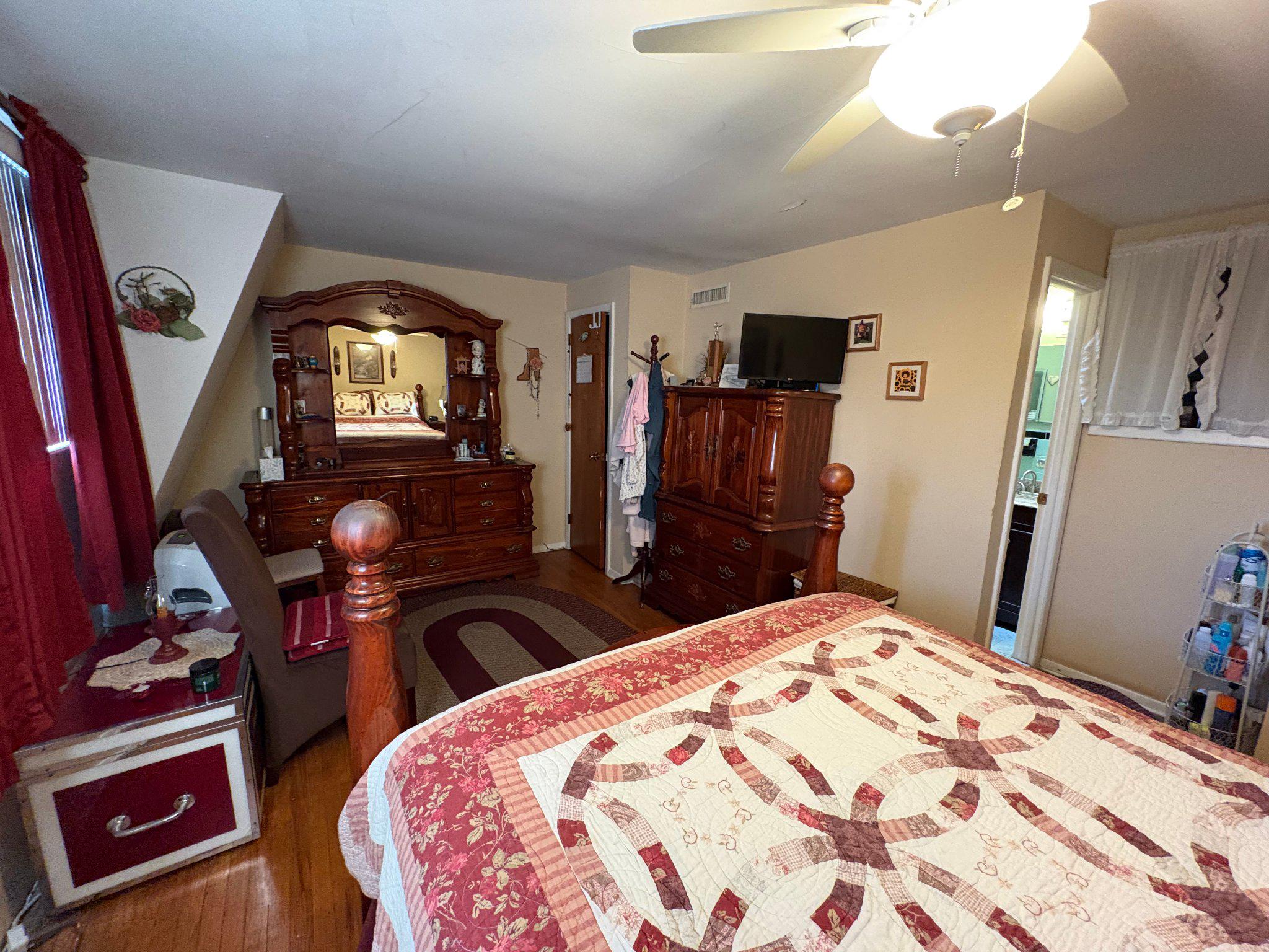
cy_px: 476
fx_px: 513
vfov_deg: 85.7
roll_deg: -1.3
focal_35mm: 14
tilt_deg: -8.9
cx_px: 634
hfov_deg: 102.1
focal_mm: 2.22
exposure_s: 1/40
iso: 800
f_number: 2.2
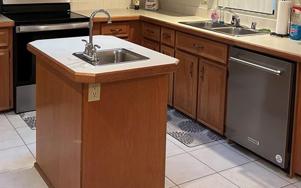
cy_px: 10
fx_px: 402
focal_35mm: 49
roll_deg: -1.0
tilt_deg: -7.1
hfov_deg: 41.0
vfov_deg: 25.3
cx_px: 145
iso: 200
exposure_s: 1/60
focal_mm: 5.7
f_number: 1.5
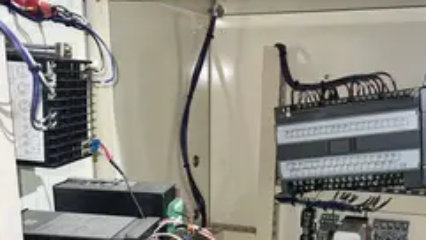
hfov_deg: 43.7
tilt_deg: -19.3
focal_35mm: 47
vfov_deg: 23.9
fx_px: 531
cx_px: 216
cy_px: 261
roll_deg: -0.8
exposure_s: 1/42
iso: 32
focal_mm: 5.7
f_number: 1.5
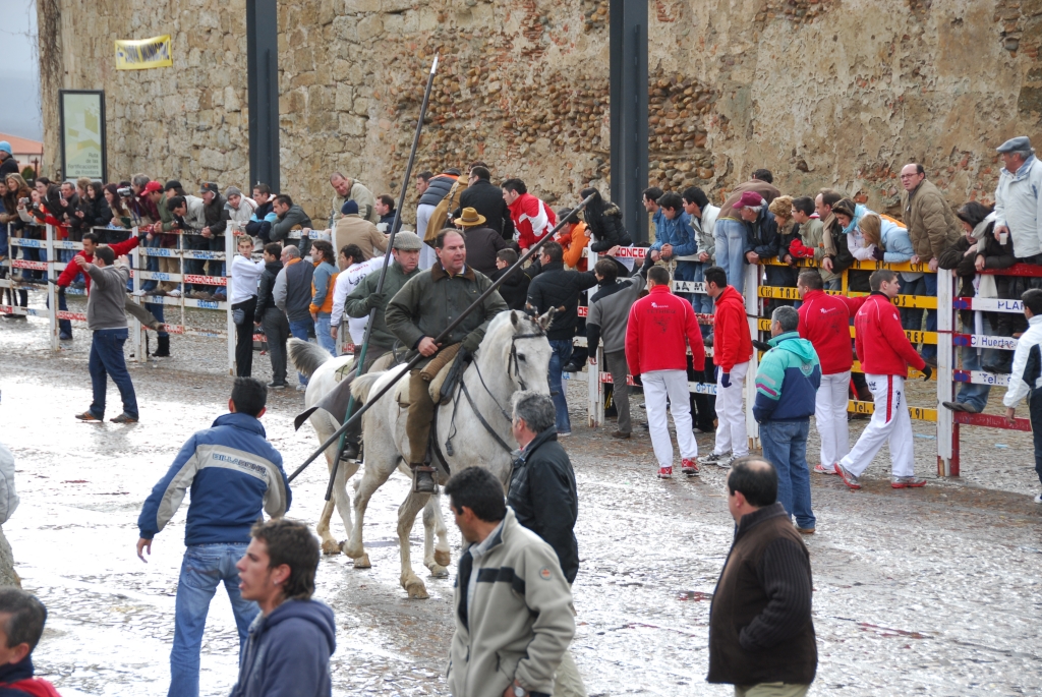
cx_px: 521
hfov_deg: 16.6
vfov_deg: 11.2
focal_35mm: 123
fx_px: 3564
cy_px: 348
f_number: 5
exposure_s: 1/250
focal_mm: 82
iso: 200
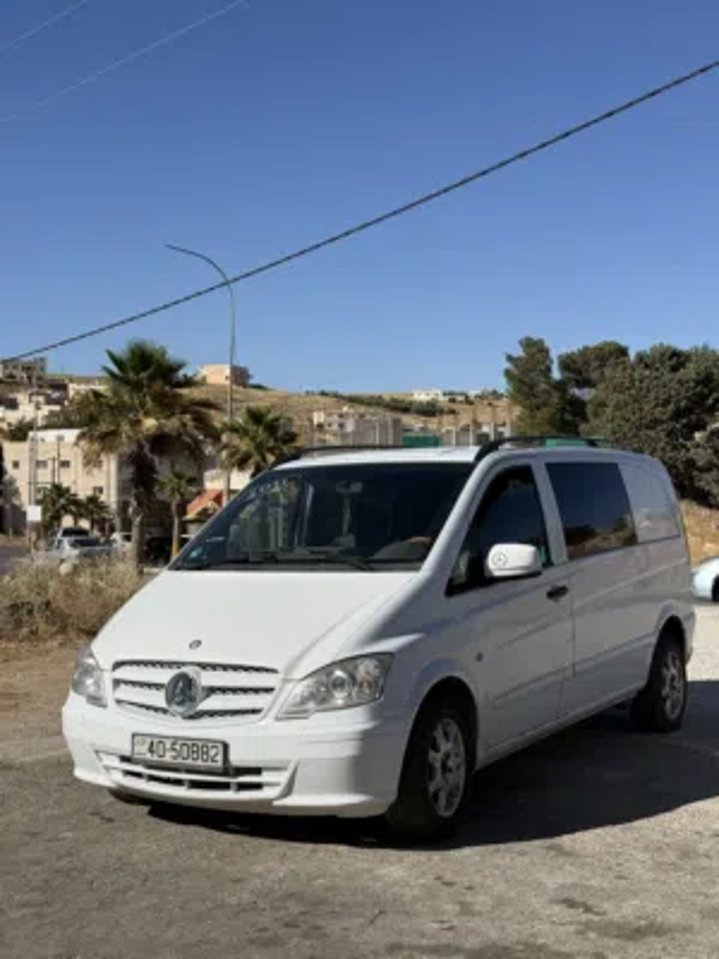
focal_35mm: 48
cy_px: 480
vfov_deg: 39.7
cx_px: 360
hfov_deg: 30.3
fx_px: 1329
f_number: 1.78
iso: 64
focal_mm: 6.76
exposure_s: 1/7143
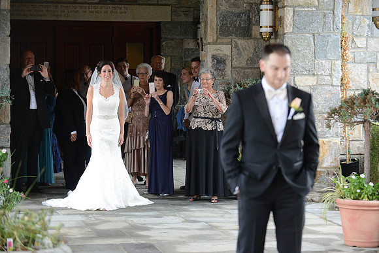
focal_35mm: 116
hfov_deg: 17.6
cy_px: 126
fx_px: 1221
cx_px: 190
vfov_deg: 11.8
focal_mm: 116
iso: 320
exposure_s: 1/80
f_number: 5
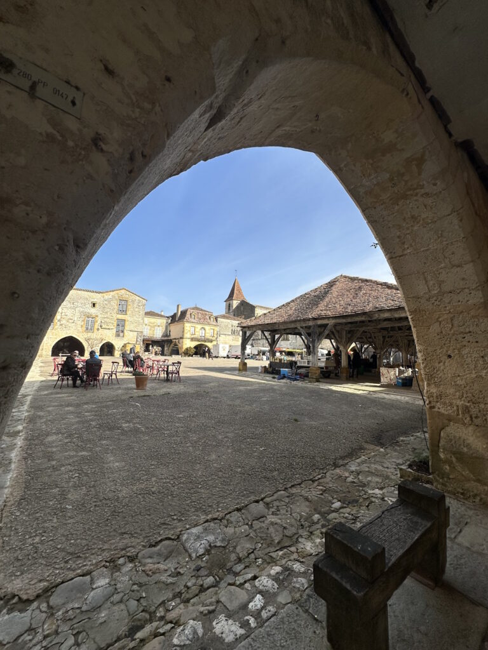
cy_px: 325
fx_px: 263
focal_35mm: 14
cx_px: 244
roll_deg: -2.9
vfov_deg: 102.1
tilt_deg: +8.2
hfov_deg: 85.7
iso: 50
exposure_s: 1/1618
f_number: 2.2
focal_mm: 2.22
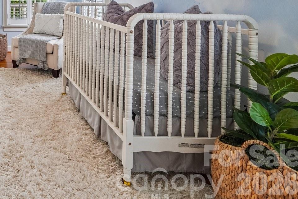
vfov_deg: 36.4
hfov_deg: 46.5
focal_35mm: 32
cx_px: -15
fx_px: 265
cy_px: -6
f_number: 8
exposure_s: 1/20
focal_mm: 10
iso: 400
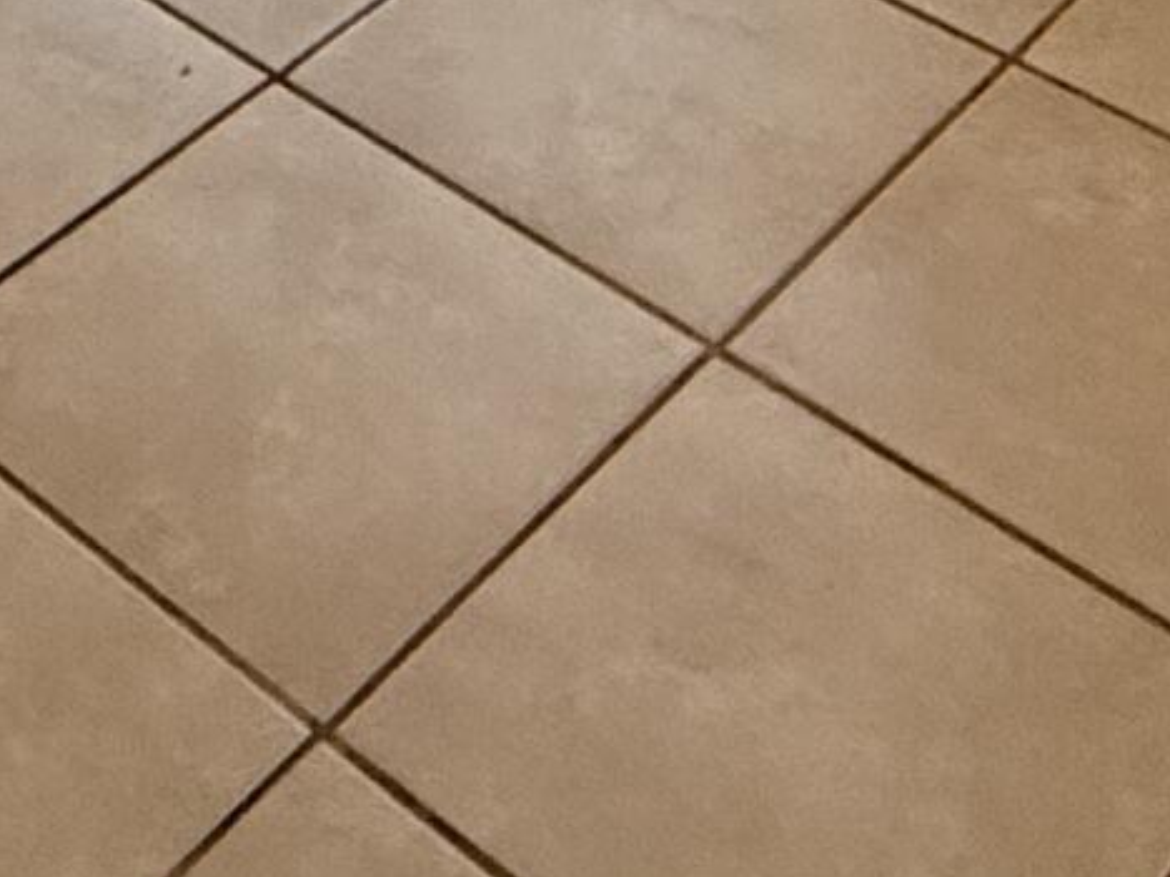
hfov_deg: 21.5
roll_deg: +1.3
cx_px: 203
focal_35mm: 90
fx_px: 3041
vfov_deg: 11.3
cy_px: -1646
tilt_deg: -5.4
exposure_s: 1/60
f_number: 2.2
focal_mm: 2.22
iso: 250
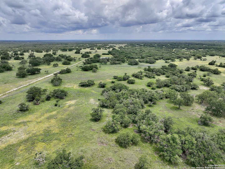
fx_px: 156
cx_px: 112
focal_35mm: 24
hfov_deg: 71.6
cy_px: 84
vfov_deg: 56.8
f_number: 2.8
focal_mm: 12.29
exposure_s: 1/1600
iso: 100
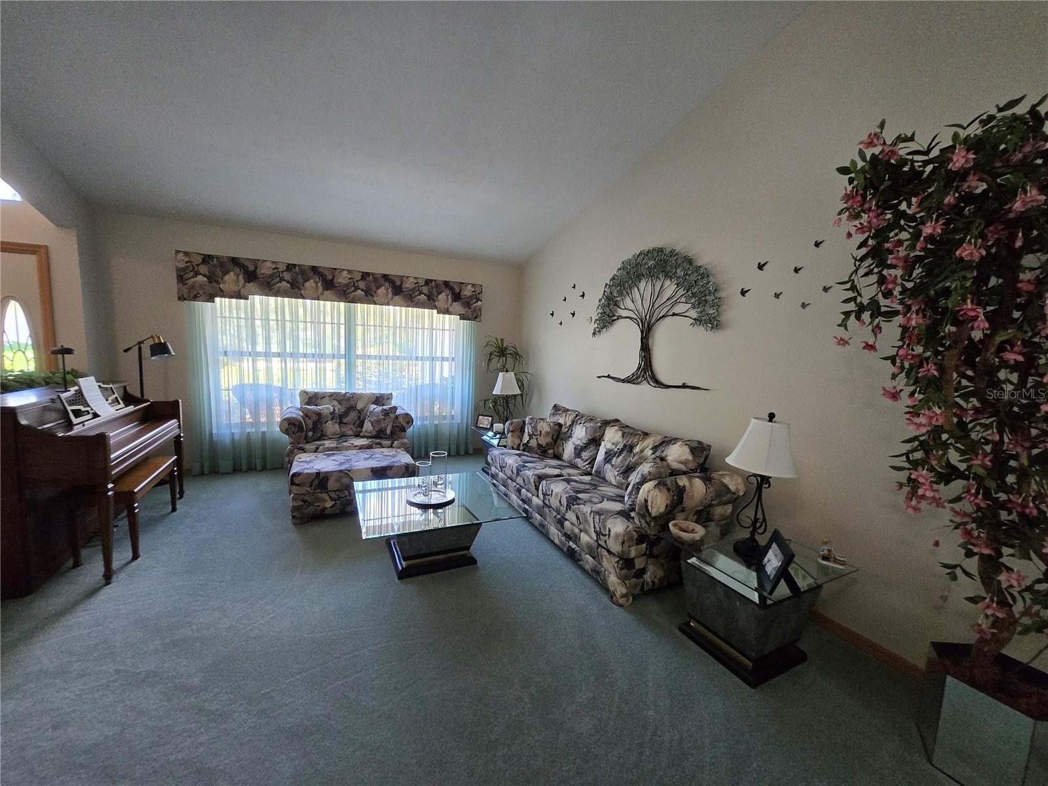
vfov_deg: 89.9
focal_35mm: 13
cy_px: 393
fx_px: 394
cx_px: 524
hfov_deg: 106.2
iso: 320
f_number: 2.2
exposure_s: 1/60
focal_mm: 1.7
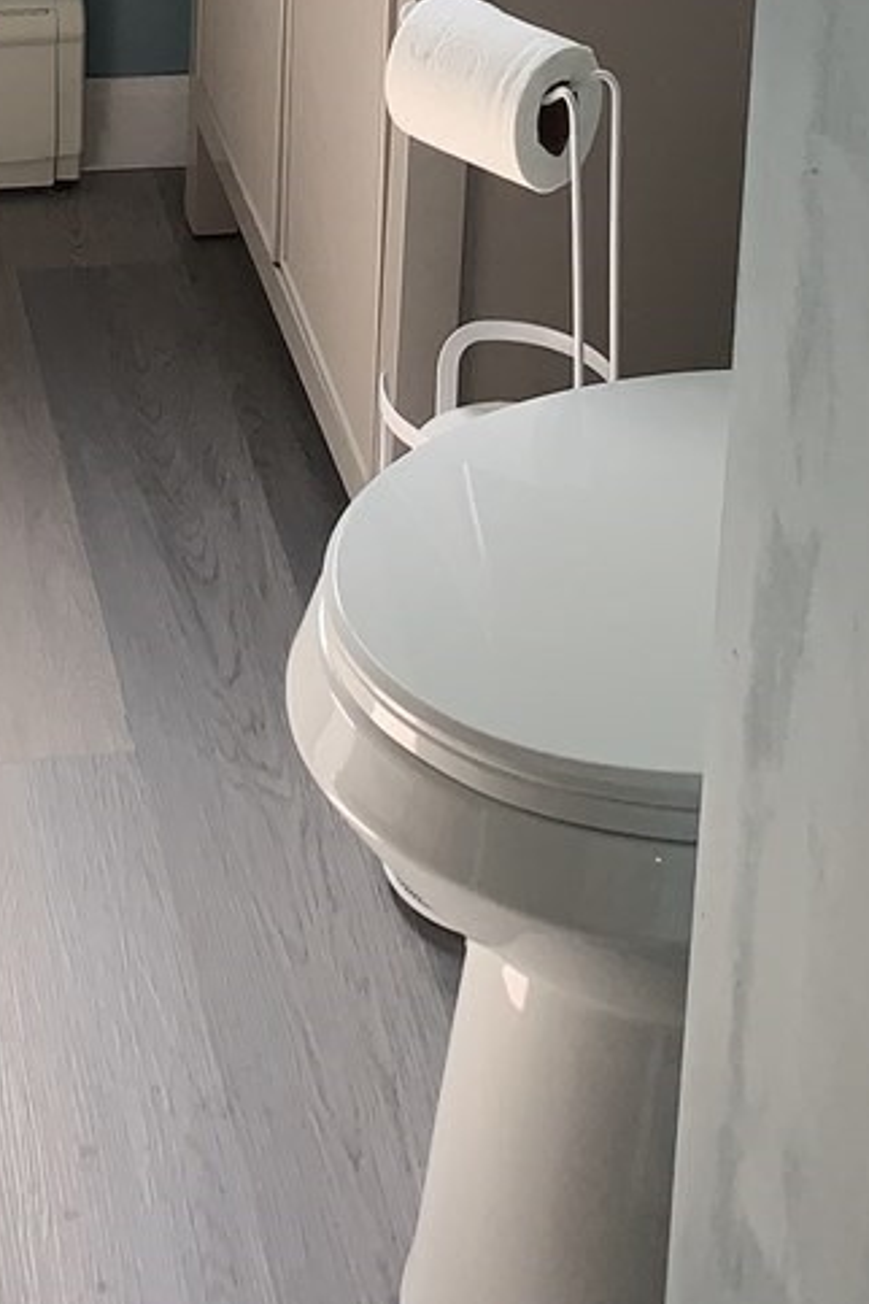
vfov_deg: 20.3
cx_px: 132
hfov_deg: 15.7
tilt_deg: -13.6
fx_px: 3114
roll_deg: -0.7
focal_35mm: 86
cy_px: -643
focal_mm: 4.25
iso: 25
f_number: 1.8
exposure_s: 1/122
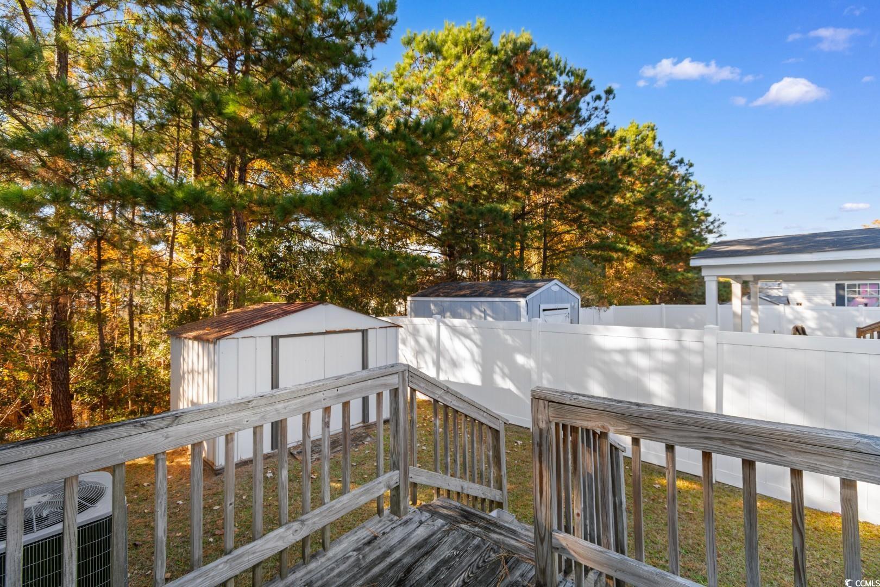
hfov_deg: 100.4
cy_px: 294
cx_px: 440
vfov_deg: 77.3
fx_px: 367
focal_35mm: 15
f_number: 5.6
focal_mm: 10
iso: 100
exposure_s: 1/125
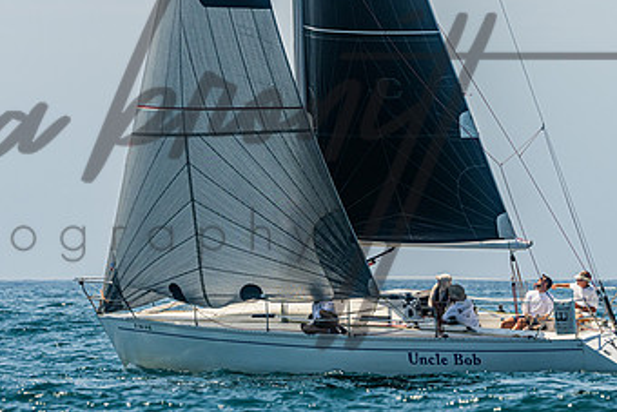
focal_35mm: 501
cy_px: 141
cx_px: 284
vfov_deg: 2.7
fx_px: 8590
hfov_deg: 4.1
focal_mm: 260
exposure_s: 1/3200
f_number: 6.3
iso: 400
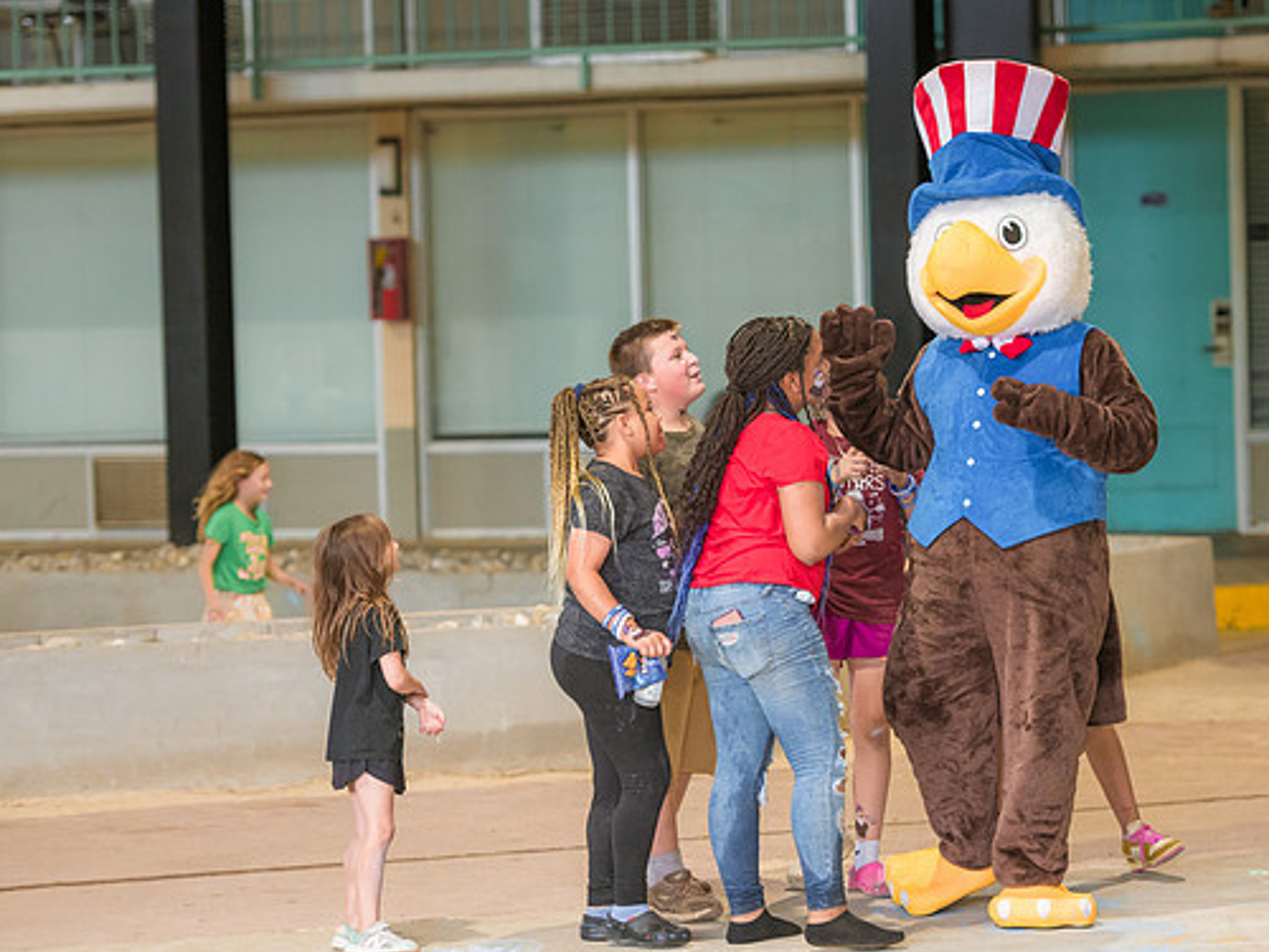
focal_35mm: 139
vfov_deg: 10.7
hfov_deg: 14.2
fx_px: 5096
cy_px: 471
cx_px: 796
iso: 2500
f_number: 2.8
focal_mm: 105
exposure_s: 1/250
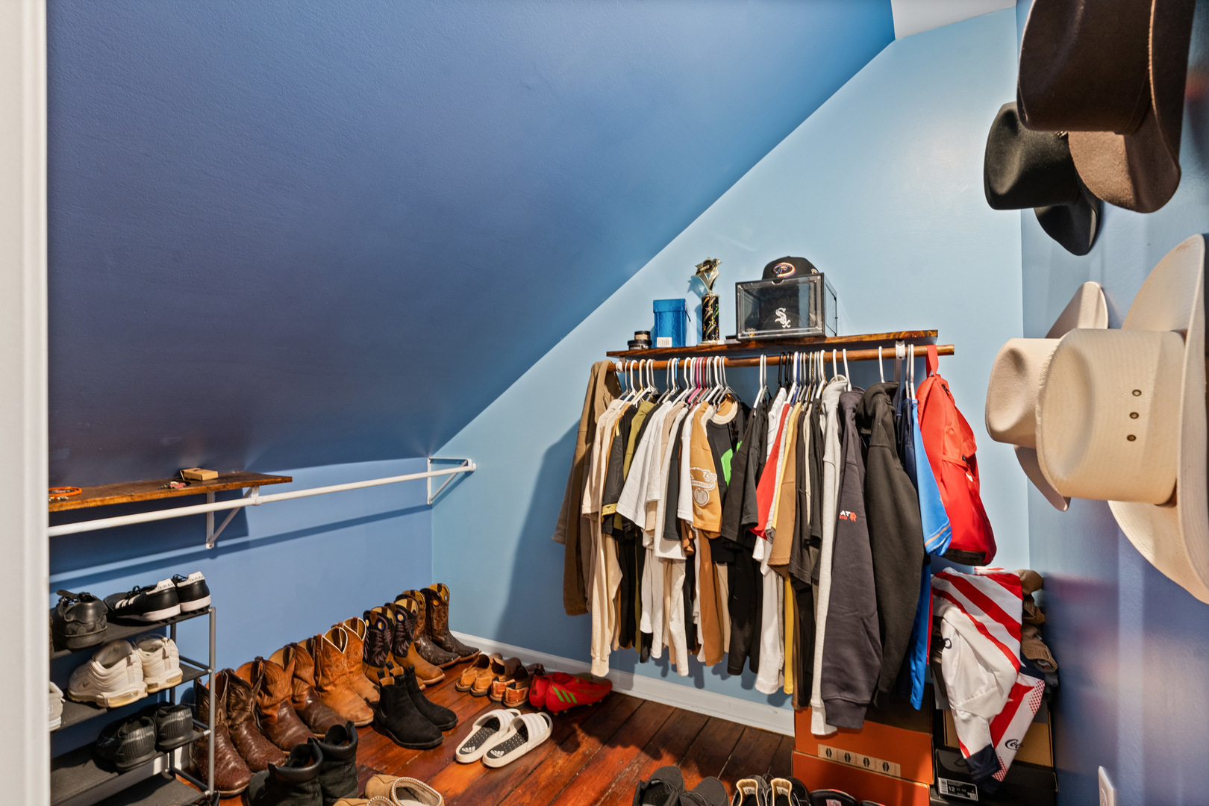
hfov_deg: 93.3
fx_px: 571
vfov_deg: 70.4
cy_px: 403
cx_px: 604
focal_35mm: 17
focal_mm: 17
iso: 400
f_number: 8
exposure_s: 2
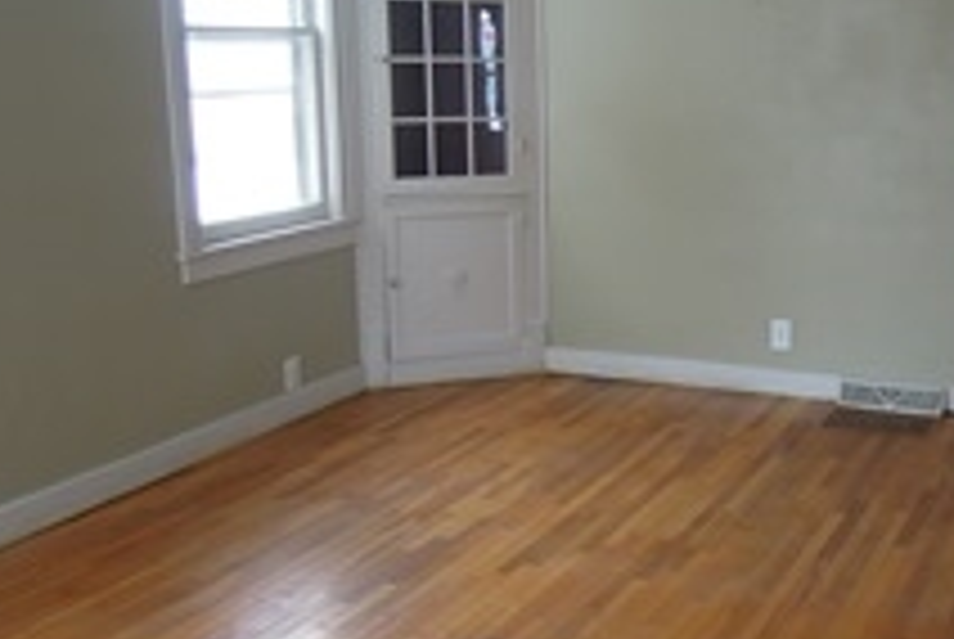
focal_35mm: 47
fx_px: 1247
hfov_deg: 41.0
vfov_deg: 28.7
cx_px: 684
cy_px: 346
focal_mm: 4.3
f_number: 2.8
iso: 160
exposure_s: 1/50
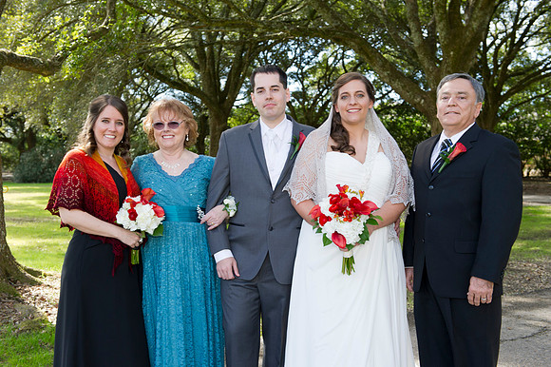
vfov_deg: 28.0
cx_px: 276
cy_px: 184
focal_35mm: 48
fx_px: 734
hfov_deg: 41.1
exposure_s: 1/125
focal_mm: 48
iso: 320
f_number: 5.6
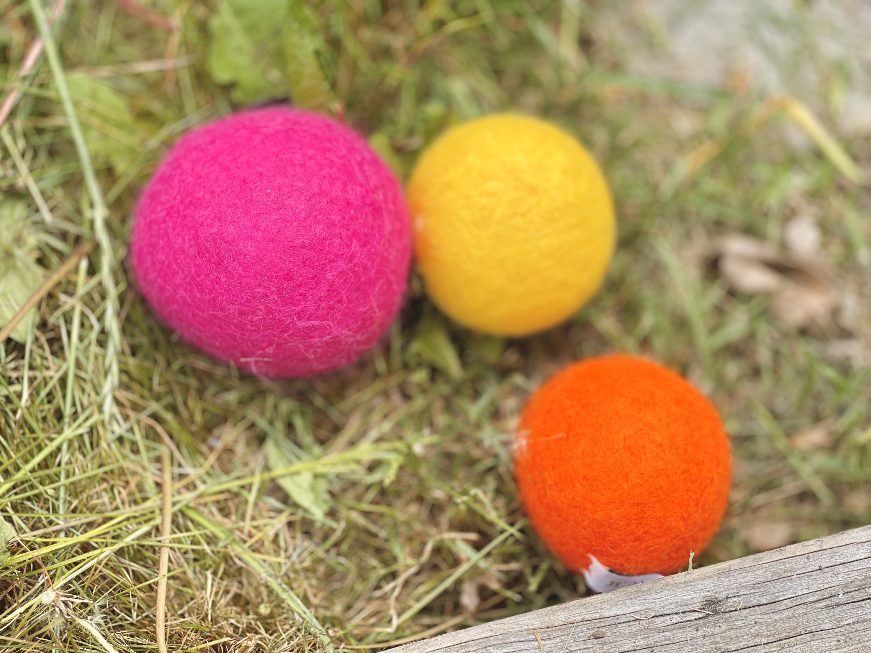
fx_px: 1610
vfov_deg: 22.9
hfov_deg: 30.3
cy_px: 326
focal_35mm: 64
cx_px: 436
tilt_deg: -73.9
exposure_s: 1/359
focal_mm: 7.5
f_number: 2.2
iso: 32
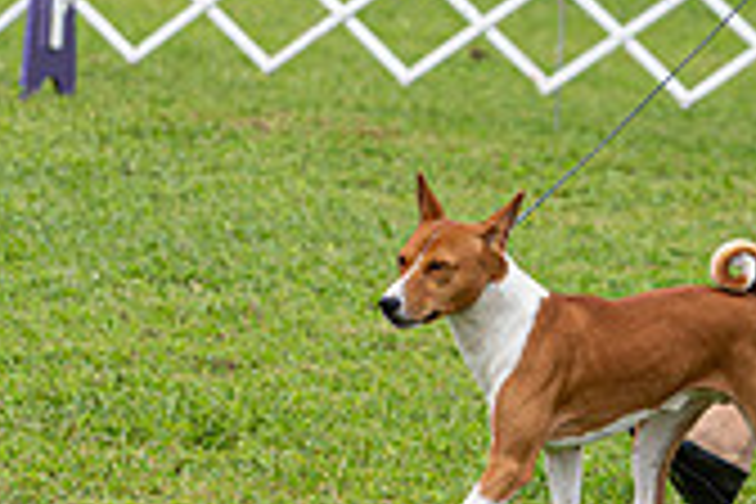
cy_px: -20
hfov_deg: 4.3
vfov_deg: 2.9
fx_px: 10058
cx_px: 675
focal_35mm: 479
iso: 200
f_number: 4
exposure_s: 1/1000
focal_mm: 139
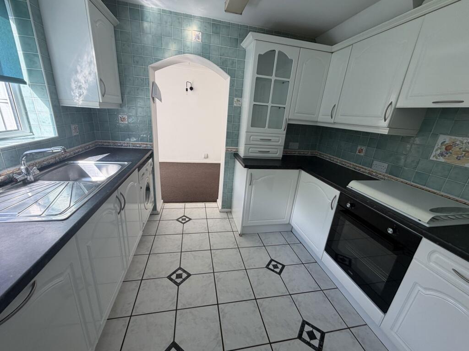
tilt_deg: -17.5
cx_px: 234
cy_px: 176
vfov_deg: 85.7
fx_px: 190
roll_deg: -5.2
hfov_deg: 102.1
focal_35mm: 14
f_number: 2.2
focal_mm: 2.22
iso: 50
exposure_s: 1/121
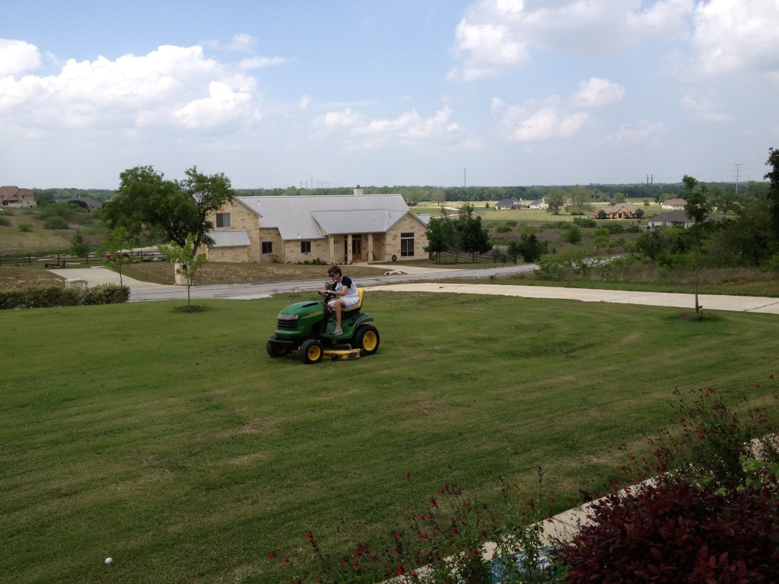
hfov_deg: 52.6
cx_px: 390
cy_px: 292
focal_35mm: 35
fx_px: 788
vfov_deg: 40.7
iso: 50
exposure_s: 1/1330
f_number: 2.4
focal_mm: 4.28
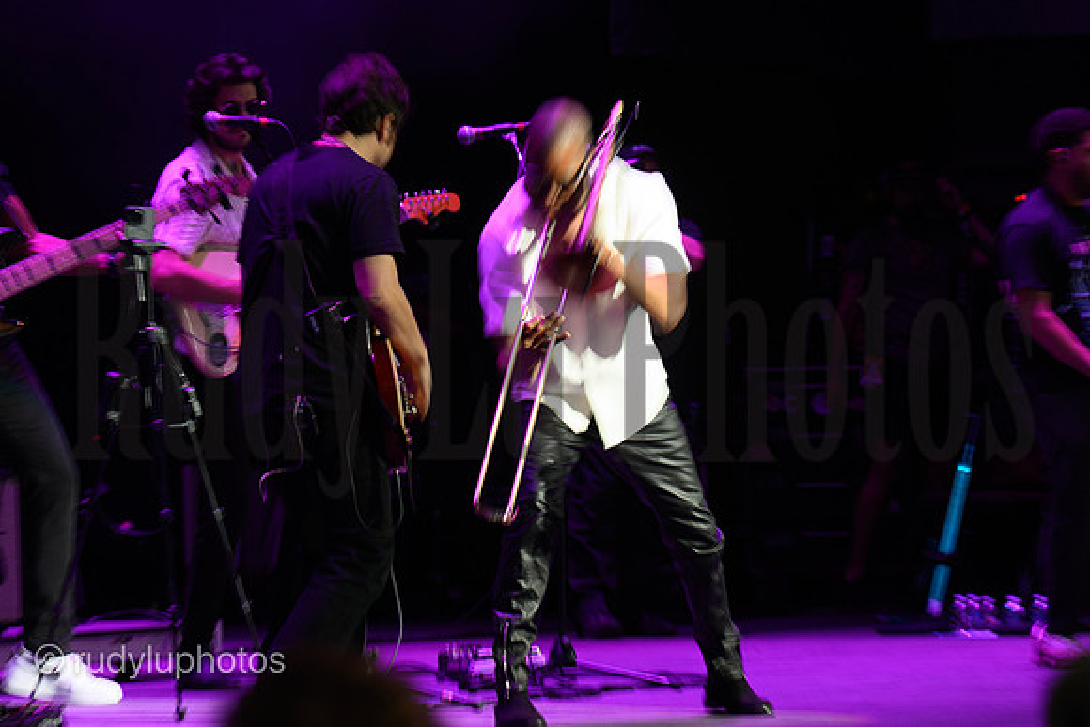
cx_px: 545
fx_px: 8389
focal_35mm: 277
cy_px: 364
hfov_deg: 7.4
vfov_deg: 5.0
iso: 320
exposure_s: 1/20
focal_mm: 185
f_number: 6.3
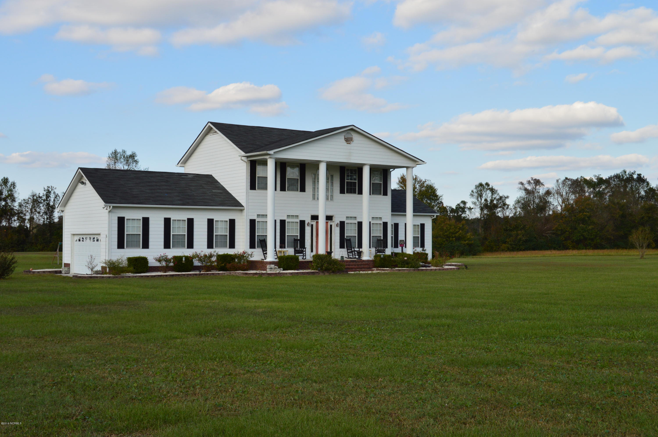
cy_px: 218
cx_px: 329
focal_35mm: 45
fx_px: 822
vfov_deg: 29.8
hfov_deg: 43.6
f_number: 11
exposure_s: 1/400
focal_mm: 30
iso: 400
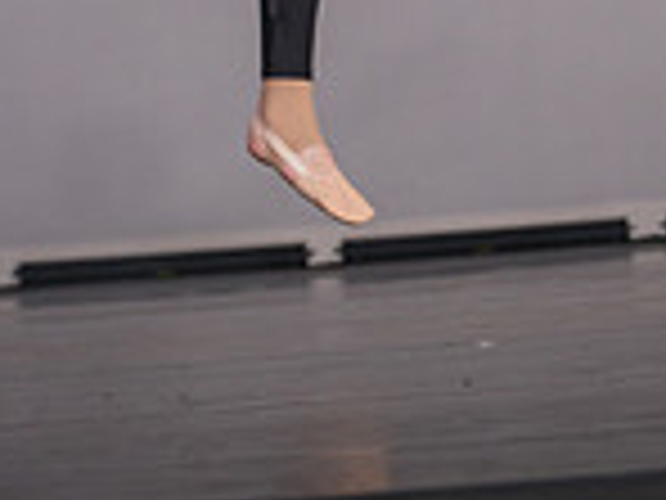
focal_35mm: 204
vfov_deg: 7.0
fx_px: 3925
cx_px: 292
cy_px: -509
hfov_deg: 9.7
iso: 400
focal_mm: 70
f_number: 3.2
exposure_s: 1/500
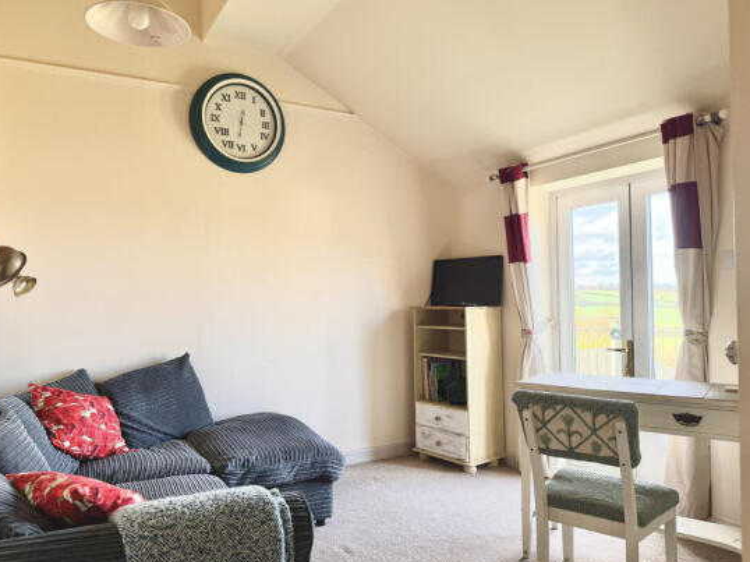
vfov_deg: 53.0
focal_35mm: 26
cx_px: 345
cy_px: 282
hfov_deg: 67.2
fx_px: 563
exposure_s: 1/166
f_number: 1.78
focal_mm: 6.76
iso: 80
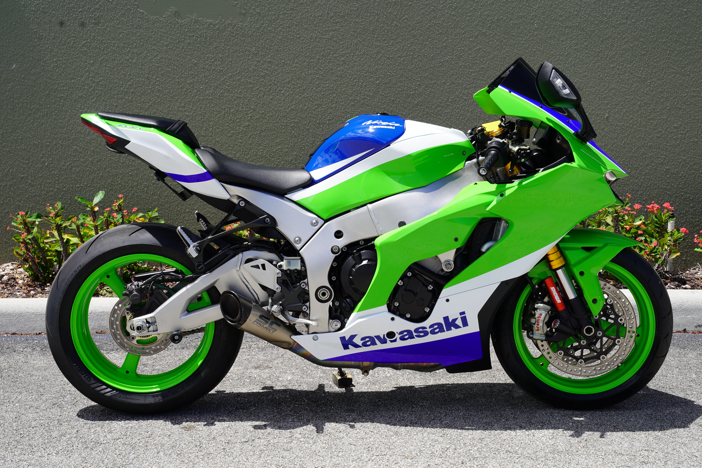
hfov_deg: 34.8
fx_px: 1121
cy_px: 234
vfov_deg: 23.6
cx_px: 351
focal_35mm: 58
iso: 100
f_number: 10
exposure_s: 1/160
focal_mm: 57.5
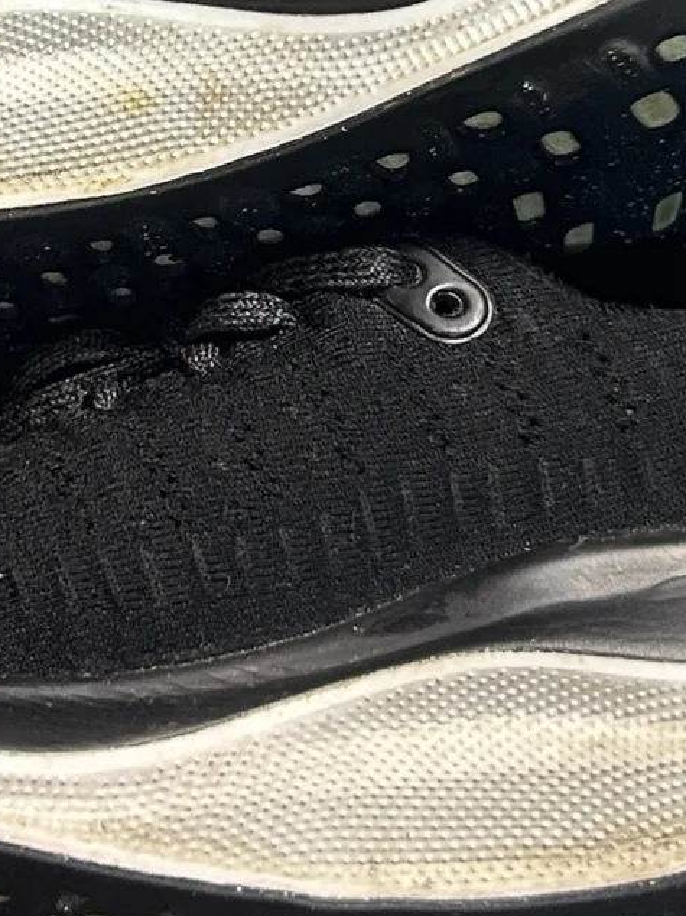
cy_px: 46
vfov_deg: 18.3
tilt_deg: -55.5
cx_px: 235
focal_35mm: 105
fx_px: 2776
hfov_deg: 14.1
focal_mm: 5.7
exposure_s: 1/50
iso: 250
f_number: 1.5
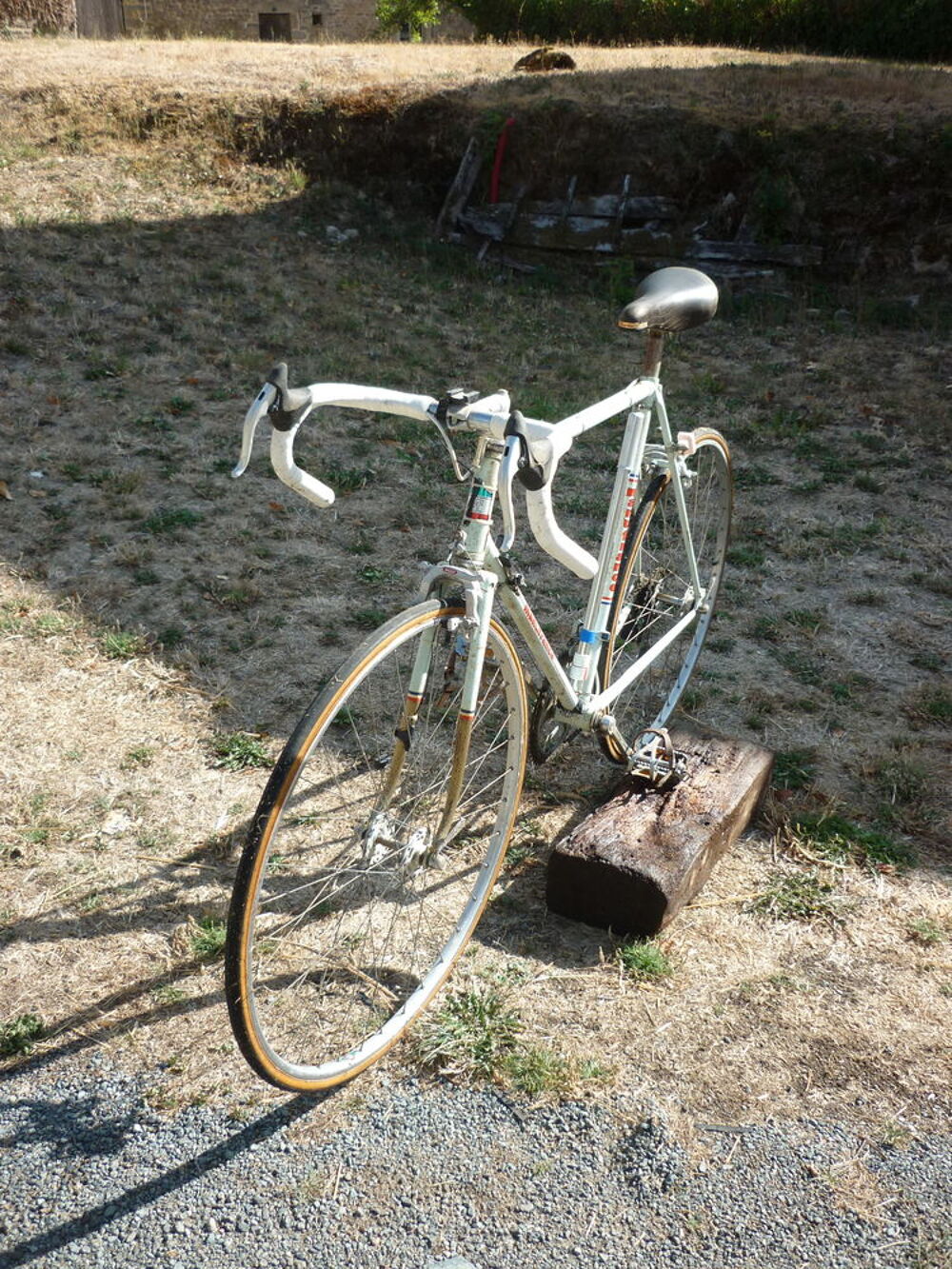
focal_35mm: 33
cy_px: 634
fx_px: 1210
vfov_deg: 55.3
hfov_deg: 43.0
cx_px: 476
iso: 80
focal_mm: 5.5
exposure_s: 1/500
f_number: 2.8
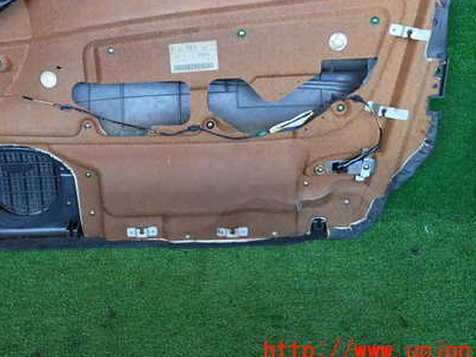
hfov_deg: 49.6
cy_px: 102
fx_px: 509
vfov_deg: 38.0
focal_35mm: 37
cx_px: 176
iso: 160
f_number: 2
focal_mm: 4.5
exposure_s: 1/125
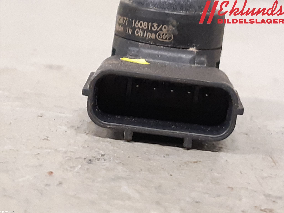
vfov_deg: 53.1
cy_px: 106
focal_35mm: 26
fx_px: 213
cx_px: 142
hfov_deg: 67.3
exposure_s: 1/33
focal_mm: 3.93
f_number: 1.7
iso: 250
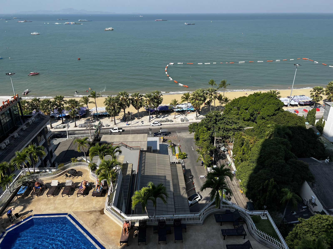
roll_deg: +0.2
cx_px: 166
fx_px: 250
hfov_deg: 67.3
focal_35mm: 26
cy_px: 124
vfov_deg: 53.1
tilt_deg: -24.0
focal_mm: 5.7
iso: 50
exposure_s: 1/3704
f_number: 1.5
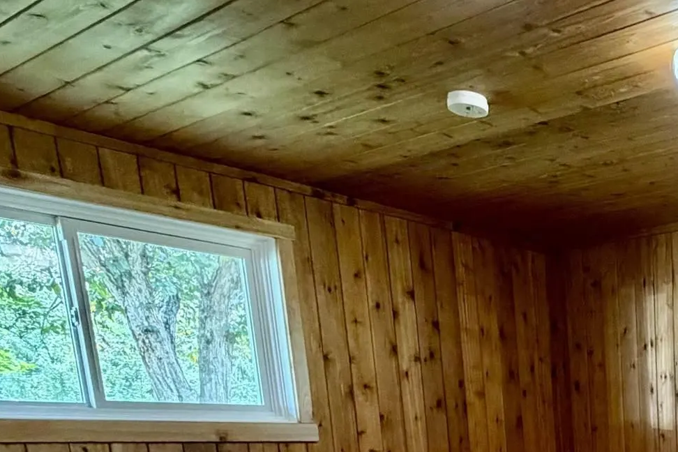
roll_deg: +0.1
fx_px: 866
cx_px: 788
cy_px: 635
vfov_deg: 24.3
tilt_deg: -13.3
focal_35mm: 46
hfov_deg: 35.1
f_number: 2.2
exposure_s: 1/60
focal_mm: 2.22
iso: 400
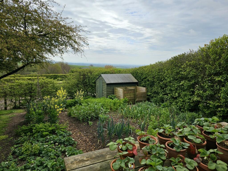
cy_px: 86
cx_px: 114
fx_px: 151
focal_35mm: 23
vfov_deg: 58.9
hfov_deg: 73.9
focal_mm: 6.3
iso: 10
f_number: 1.7
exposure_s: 1/909
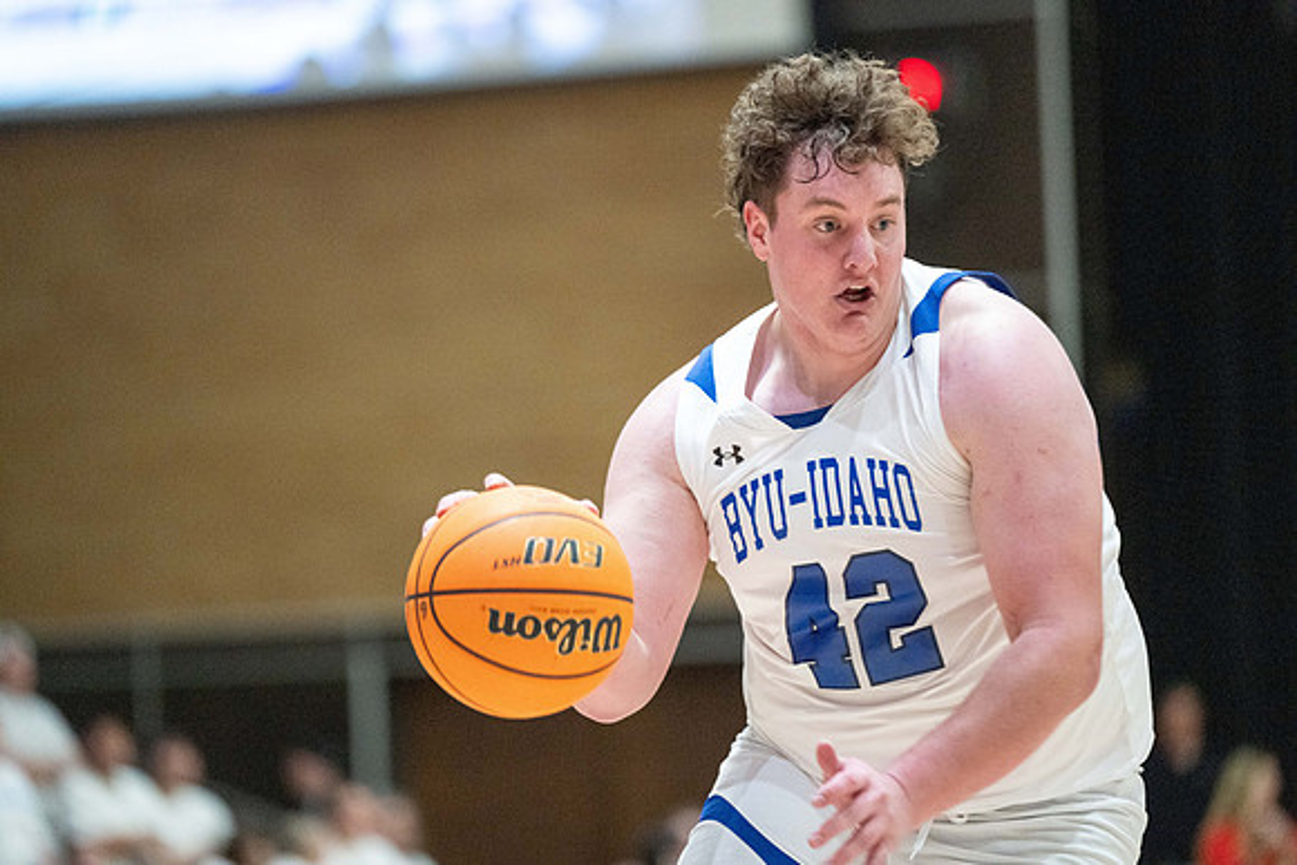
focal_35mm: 200
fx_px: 7207
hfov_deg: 10.3
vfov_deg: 6.9
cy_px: 432
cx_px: 648
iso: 8000
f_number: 2.8
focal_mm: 200
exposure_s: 1/500
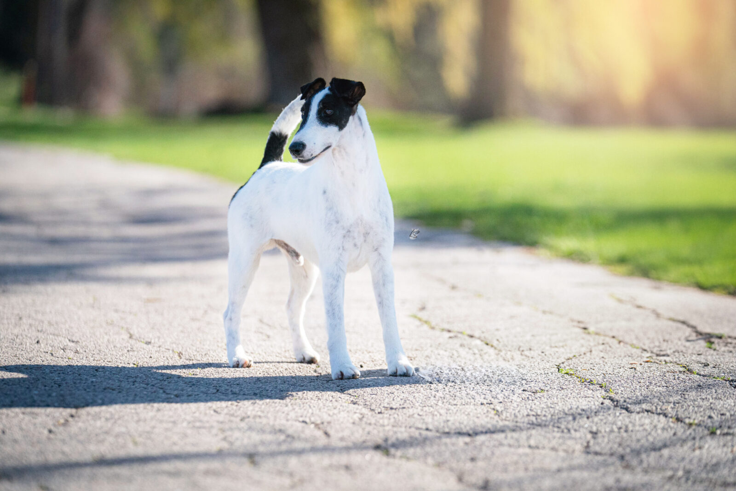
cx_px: 368
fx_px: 3169
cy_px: 246
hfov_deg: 13.2
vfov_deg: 8.9
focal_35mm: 155
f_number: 3.5
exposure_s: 1/16000
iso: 4000
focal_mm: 155
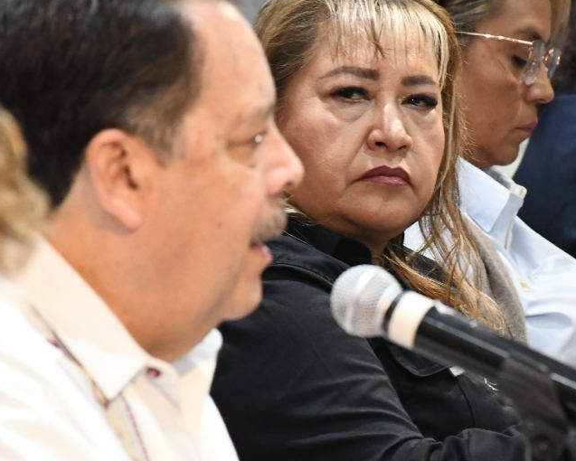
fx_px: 8543
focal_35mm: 501
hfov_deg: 3.9
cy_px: 284
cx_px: 427
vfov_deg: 3.1
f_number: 6.3
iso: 4000
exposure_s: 1/100
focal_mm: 140
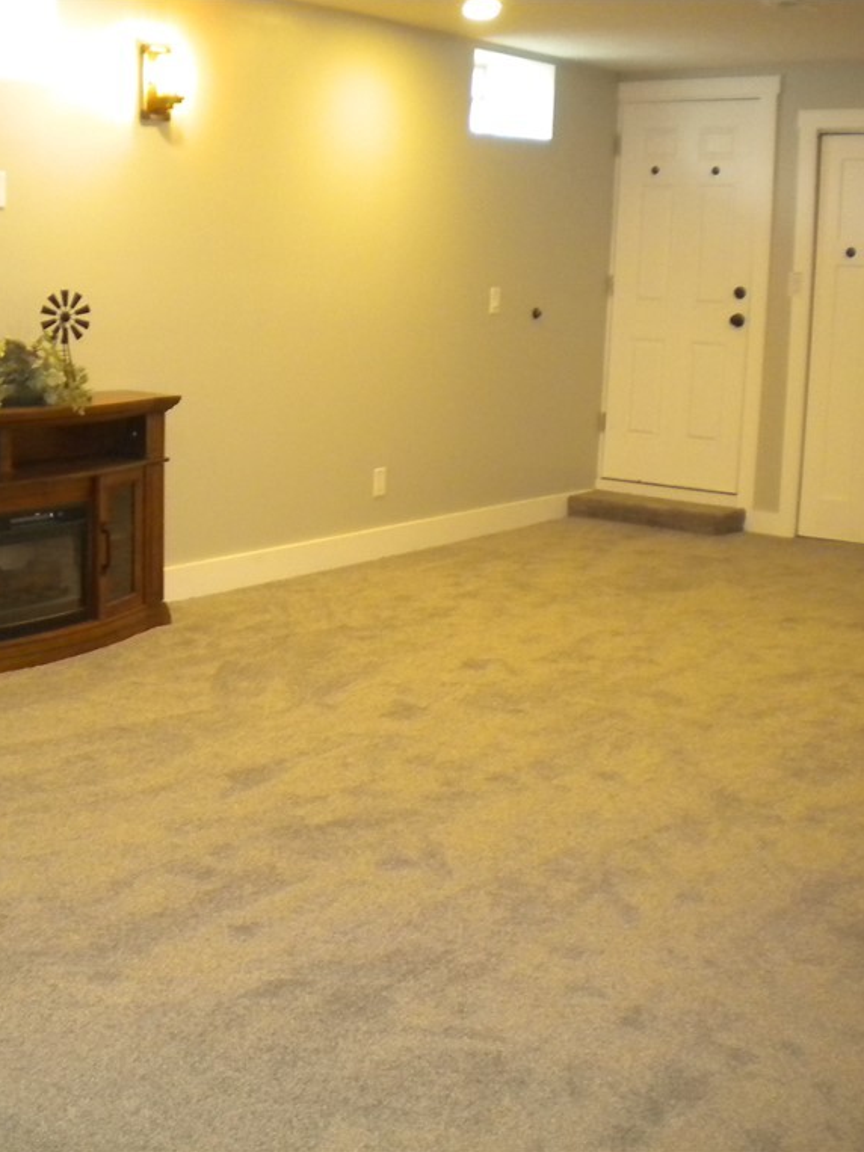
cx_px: 237
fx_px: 1565
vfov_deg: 40.4
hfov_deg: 30.5
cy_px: 574
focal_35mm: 47
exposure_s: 1/30
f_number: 3.1
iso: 400
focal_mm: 6.3
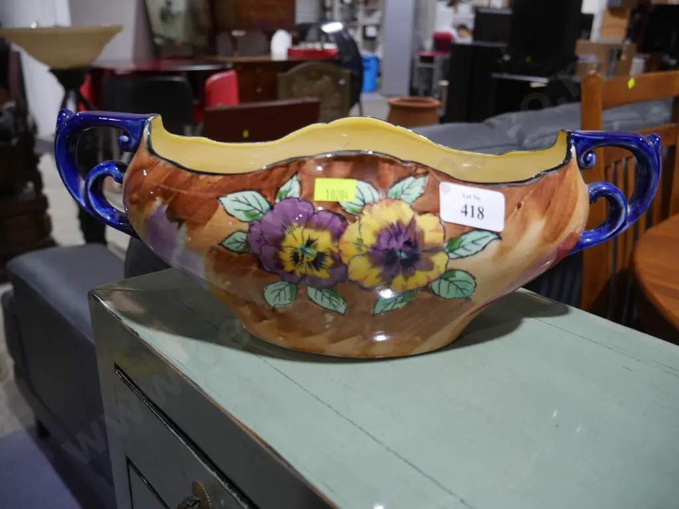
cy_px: 254
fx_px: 549
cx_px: 340
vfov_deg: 49.7
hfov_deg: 63.4
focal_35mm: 28
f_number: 3.5
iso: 250
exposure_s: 1/60
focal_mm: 14
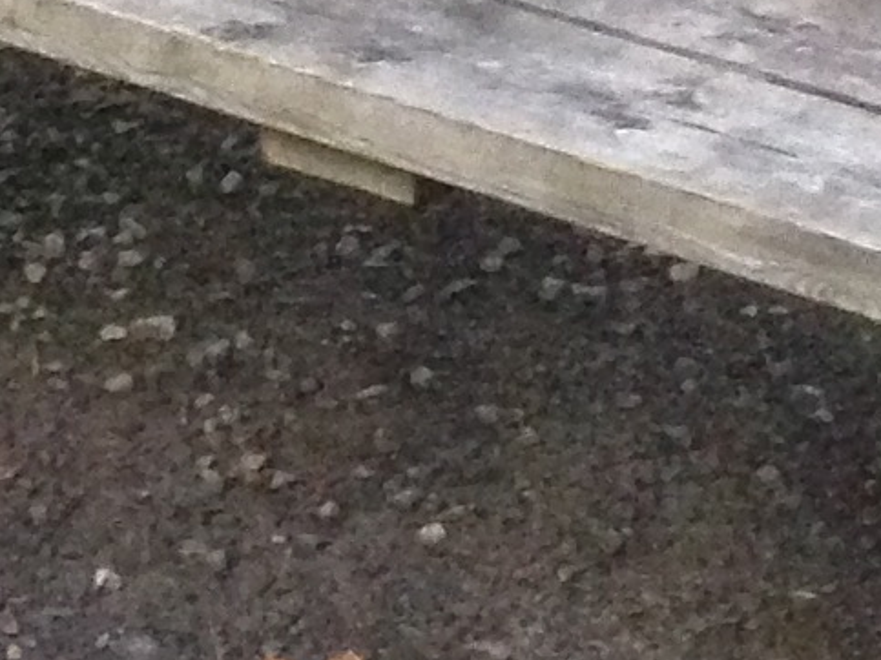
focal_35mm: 223
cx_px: 773
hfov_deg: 8.8
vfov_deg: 6.1
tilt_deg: -0.4
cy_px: -1411
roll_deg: -0.9
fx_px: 5674
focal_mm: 4.12
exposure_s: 1/20
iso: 400
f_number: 2.4
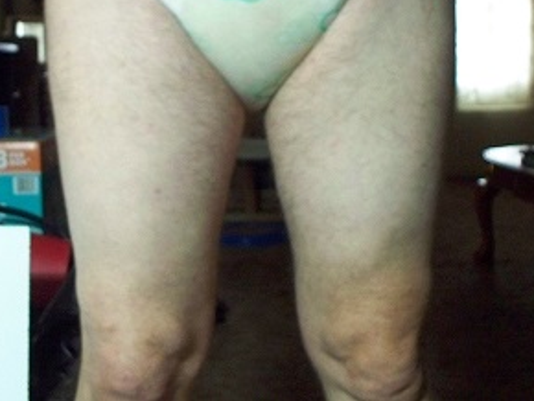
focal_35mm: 62
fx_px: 957
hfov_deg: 31.0
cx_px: 182
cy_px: 58
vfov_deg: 23.2
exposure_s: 1/2
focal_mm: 7.54
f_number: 2.8
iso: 400
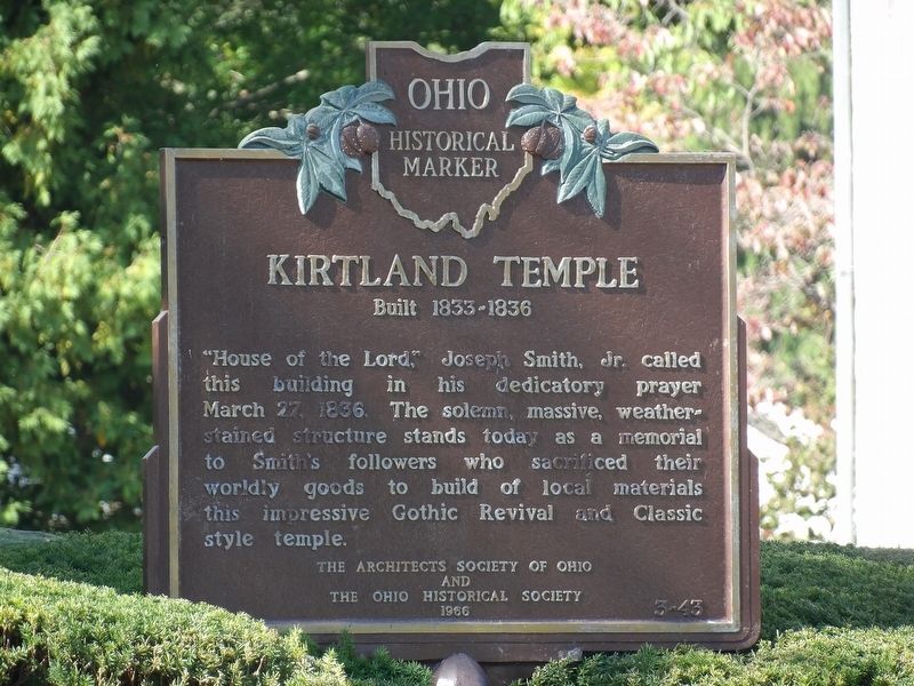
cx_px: 457
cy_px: 343
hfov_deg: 3.9
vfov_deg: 2.9
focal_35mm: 512
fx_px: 13519
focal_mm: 91.8
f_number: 4.1
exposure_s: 1/117
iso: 100
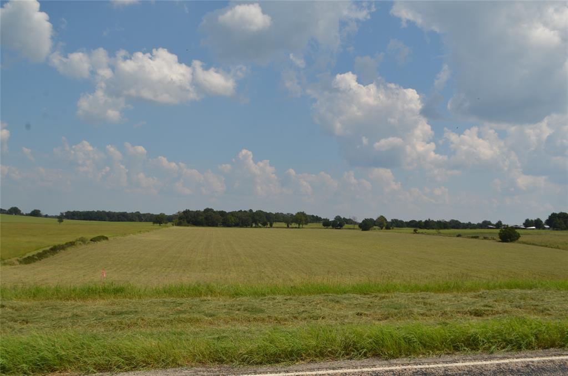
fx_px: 567
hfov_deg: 53.2
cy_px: 188
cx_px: 284
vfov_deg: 36.7
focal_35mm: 36
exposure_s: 1/320
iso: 100
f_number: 9
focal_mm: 24
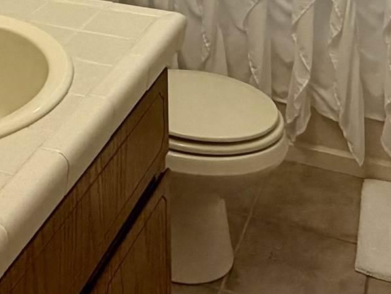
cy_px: -201
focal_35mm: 72
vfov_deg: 17.4
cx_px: 51
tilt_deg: -6.1
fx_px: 813
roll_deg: +1.8
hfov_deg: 26.3
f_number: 2.2
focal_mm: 2.22
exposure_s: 1/120
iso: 160
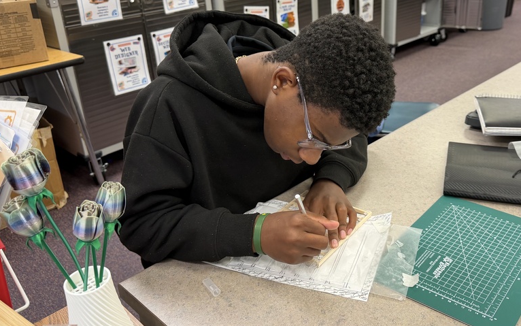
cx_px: 314
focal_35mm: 34
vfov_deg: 37.0
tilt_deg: -22.8
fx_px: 483
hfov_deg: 56.2
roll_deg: +2.7
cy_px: 120
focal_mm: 6.76
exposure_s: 1/60
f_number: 1.78
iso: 125
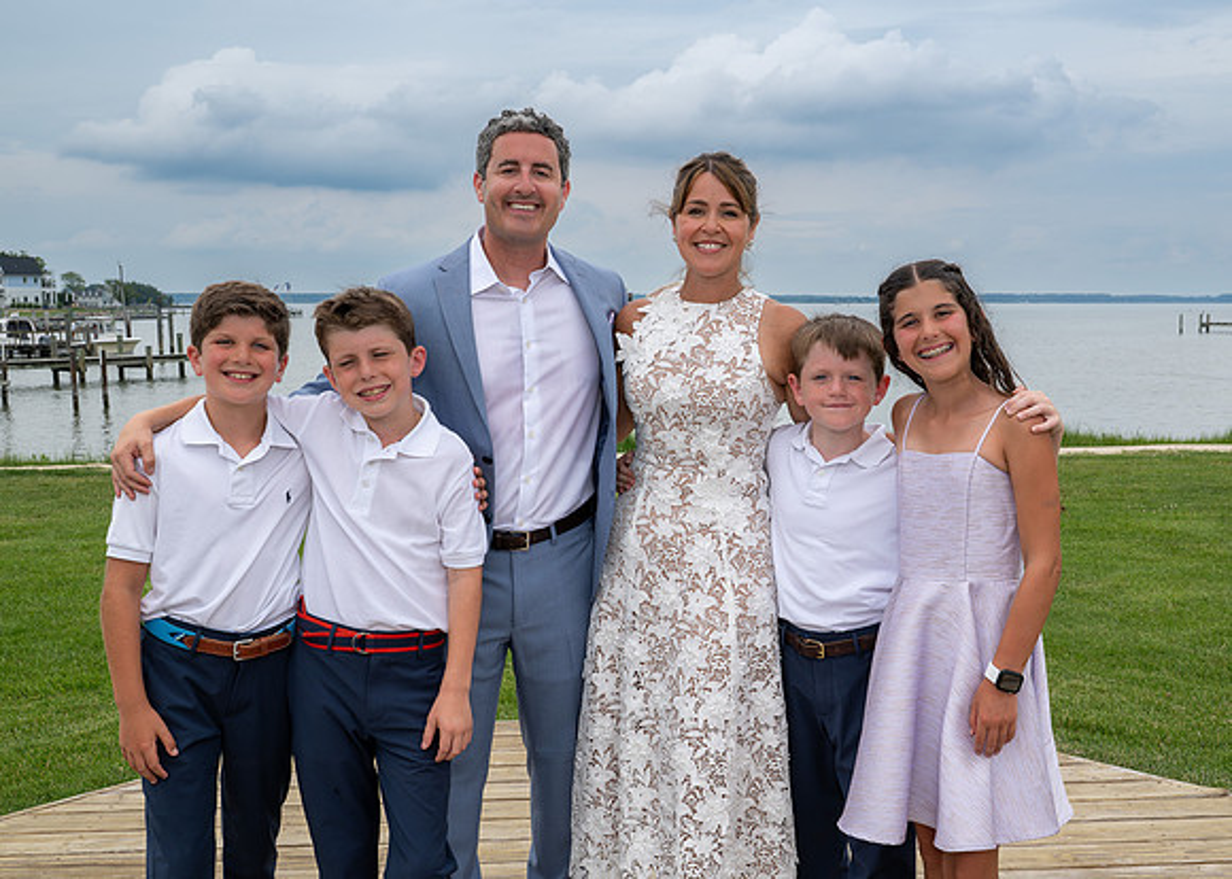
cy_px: 442
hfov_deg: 49.2
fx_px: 1342
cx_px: 695
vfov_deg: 36.3
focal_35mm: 38
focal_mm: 33
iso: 110
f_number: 9
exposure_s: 1/250
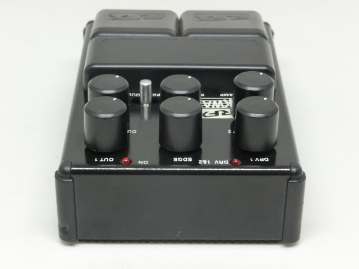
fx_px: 964
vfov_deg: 15.9
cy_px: 134
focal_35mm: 93
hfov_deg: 21.1
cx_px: 180
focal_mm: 16.5
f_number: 5.6
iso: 400
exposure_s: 1/100
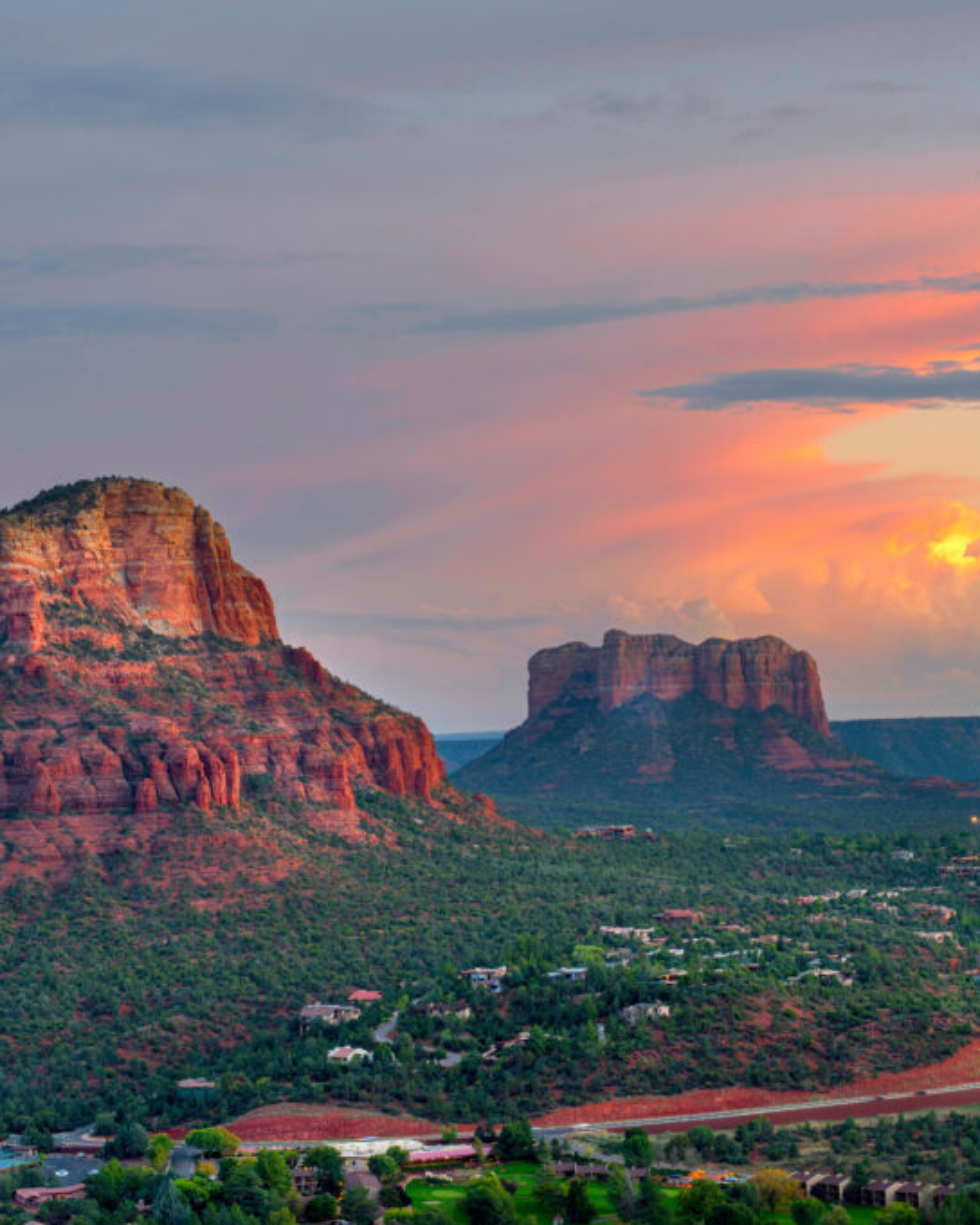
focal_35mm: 82
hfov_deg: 18.7
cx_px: 659
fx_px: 2973
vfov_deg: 23.3
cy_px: 612
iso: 64
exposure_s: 1/6
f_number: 5.6
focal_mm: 58
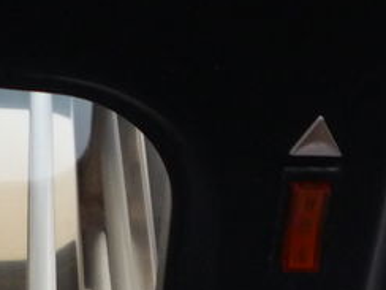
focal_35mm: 123
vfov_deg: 12.0
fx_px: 1372
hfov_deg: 15.8
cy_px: 106
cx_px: 16
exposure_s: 1/30
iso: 250
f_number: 3.3
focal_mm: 5.2
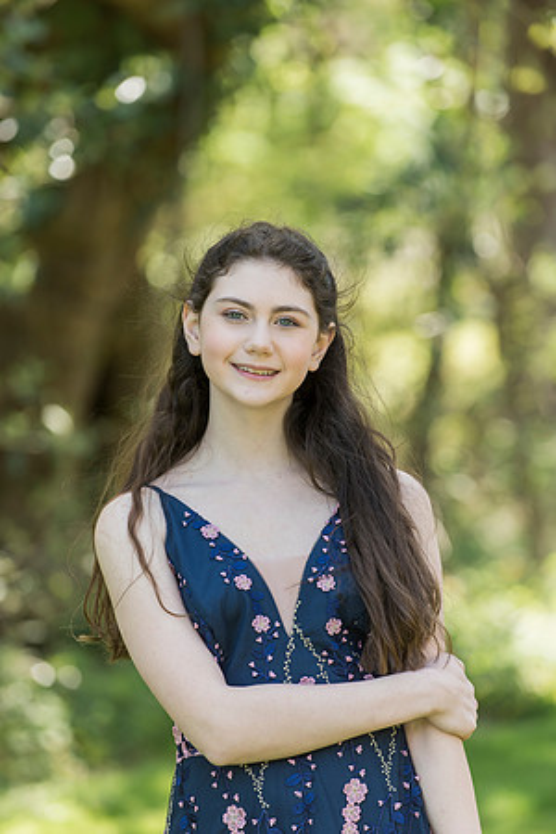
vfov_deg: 10.8
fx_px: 4401
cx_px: 278
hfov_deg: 7.2
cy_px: 417
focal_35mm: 190
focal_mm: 190
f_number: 4
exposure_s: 1/320
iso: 400
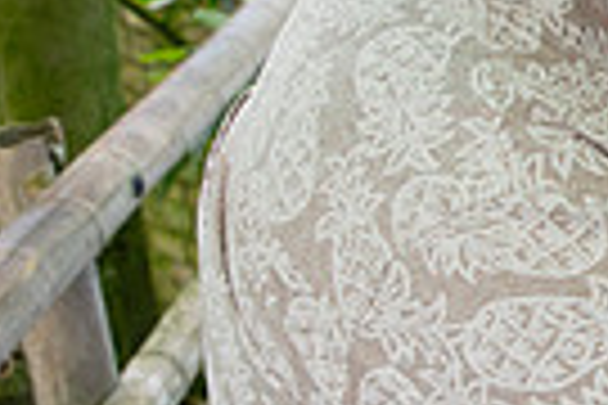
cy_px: 95
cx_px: 964
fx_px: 2043
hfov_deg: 15.4
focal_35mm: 121
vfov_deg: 11.3
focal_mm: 26
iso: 800
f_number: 3.2
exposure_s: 1/125
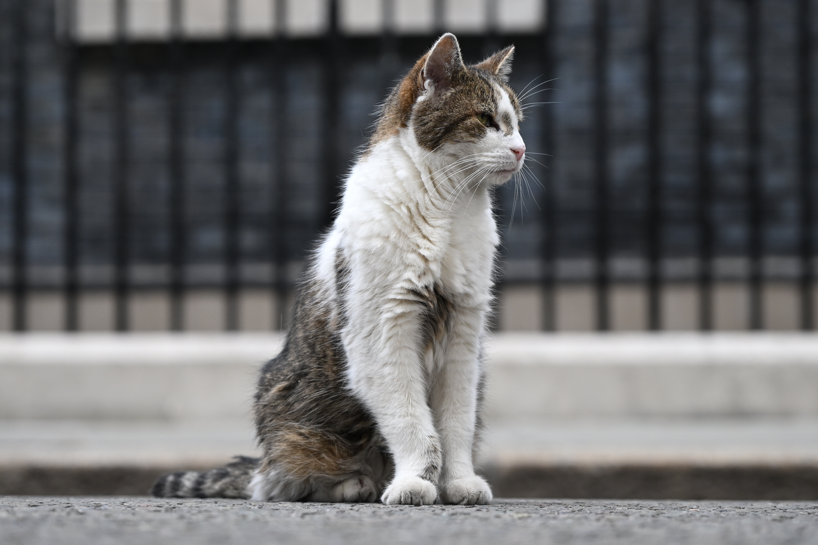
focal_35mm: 165
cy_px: 272
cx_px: 409
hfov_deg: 12.5
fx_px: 3748
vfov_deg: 8.3
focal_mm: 110
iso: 500
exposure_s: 1/800
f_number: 4
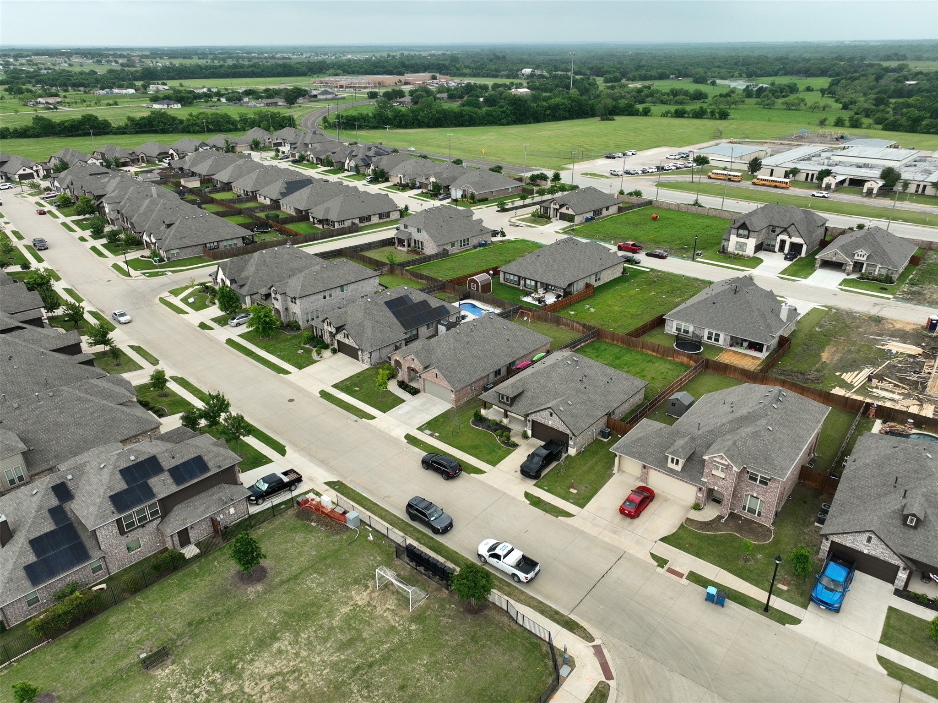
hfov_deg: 71.6
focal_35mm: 24
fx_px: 650
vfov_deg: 56.8
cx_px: 469
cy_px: 352
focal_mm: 12.29
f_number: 2.8
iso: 100
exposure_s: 1/500
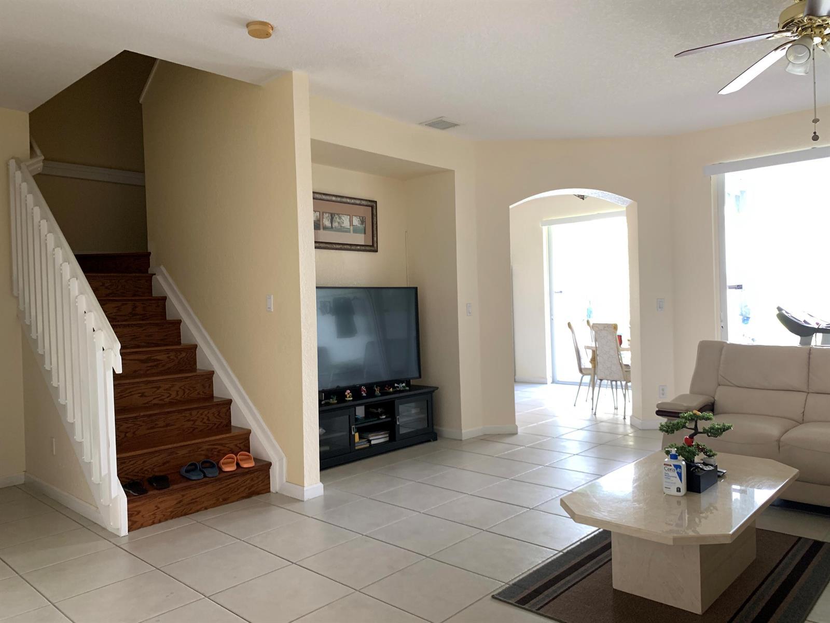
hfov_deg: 67.3
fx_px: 623
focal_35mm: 26
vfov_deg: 53.1
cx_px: 415
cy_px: 312
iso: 160
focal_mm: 4.25
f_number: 1.8
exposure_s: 1/60
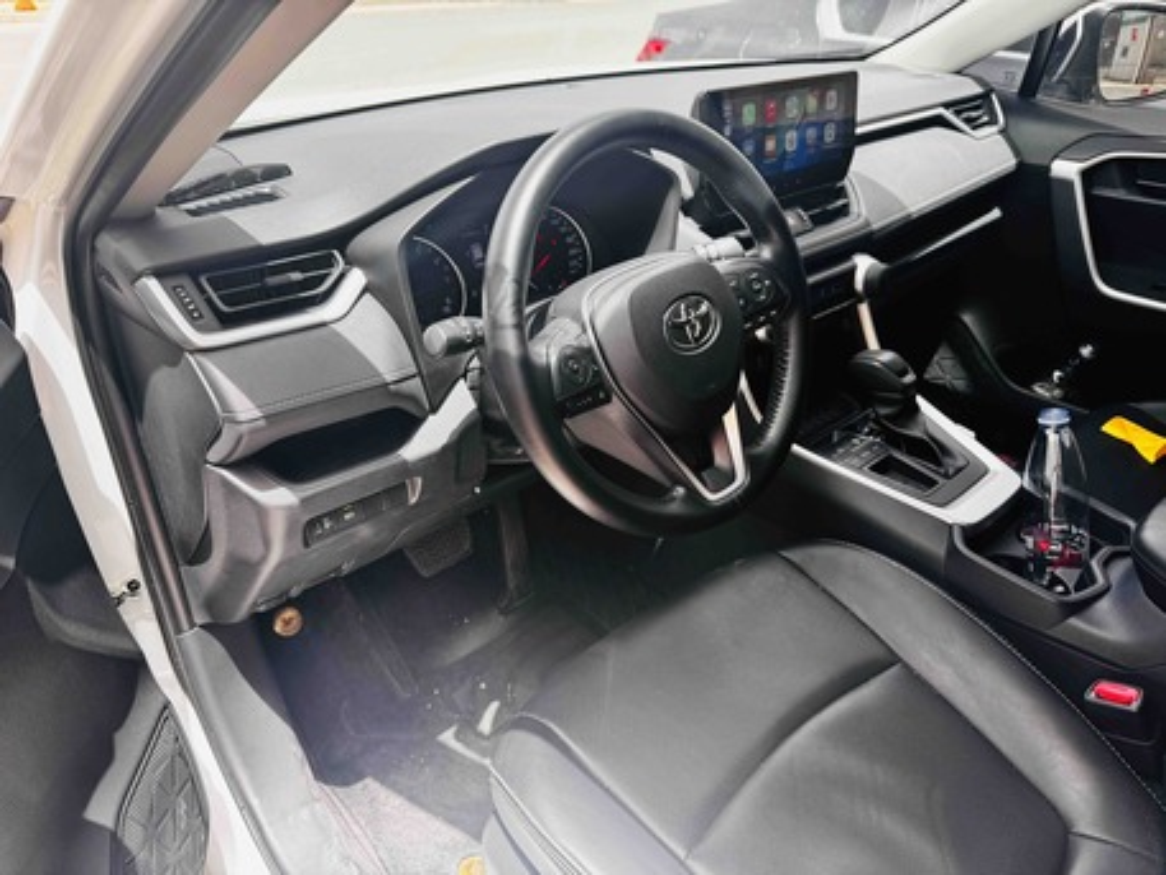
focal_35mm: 24
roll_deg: -0.7
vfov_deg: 56.8
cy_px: 438
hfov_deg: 71.6
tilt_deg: -30.7
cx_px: 583
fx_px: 809
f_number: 1.78
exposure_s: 1/311
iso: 80
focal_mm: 6.76
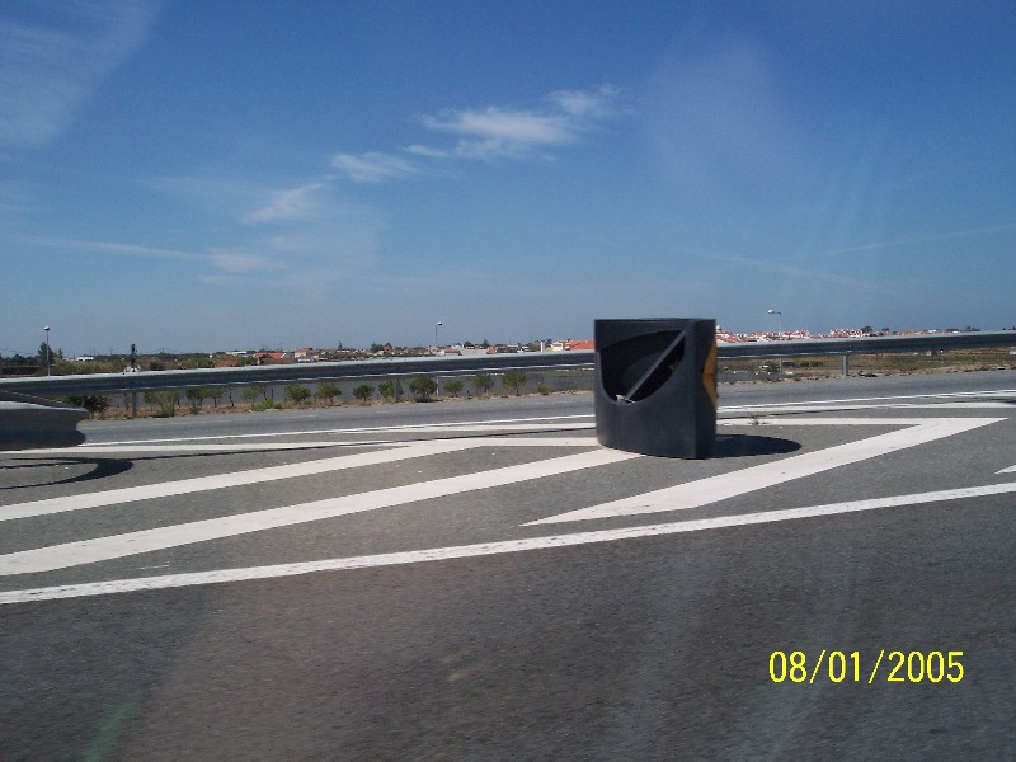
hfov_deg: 49.0
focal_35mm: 38
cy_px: 381
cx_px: 508
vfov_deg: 37.7
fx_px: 1115
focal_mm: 8
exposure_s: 1/1000
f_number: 4.8
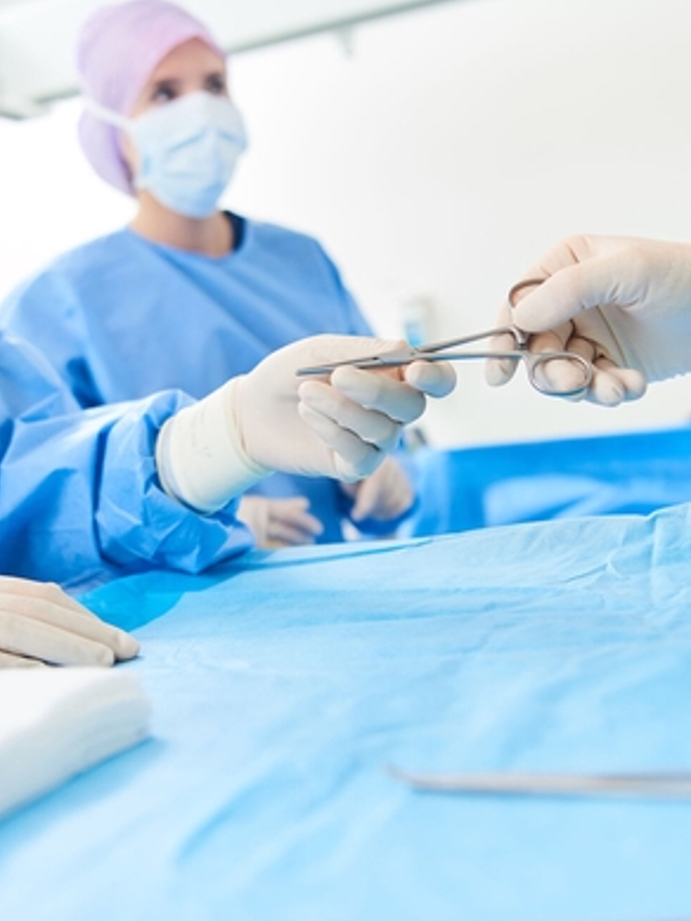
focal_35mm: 46
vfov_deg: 41.2
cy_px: 455
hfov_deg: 31.5
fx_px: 1224
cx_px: 383
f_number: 4
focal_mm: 31
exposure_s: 1/100
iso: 250
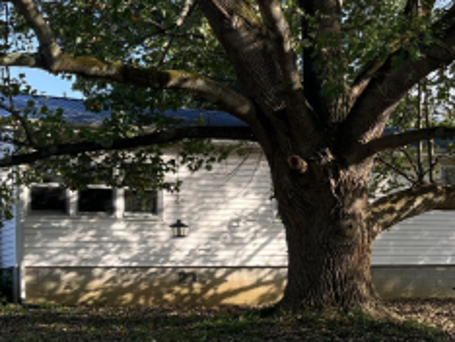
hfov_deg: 26.0
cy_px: 245
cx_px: 339
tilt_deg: +2.6
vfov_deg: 19.8
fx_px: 974
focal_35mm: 74
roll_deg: +2.1
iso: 50
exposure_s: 1/676
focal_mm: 5.1
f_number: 1.6
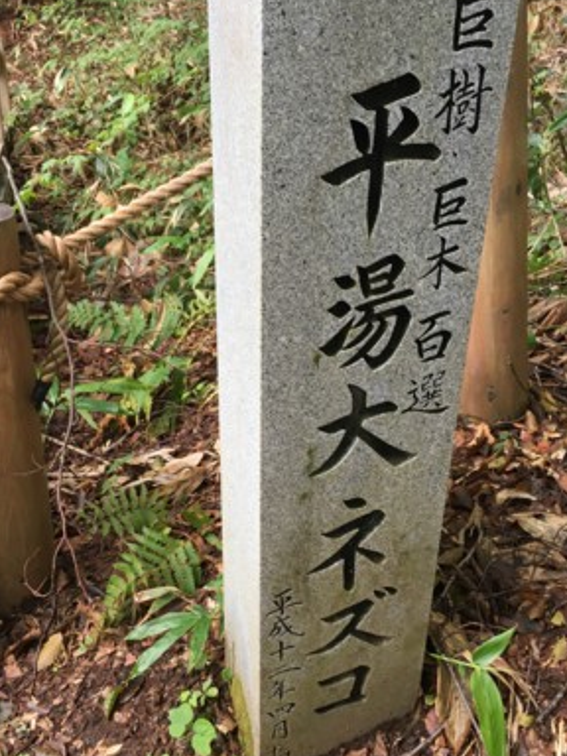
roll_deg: -2.8
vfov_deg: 54.0
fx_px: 743
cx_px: 250
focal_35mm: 34
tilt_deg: -27.3
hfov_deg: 41.7
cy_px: 386
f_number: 2.2
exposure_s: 1/30
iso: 25
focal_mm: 4.15
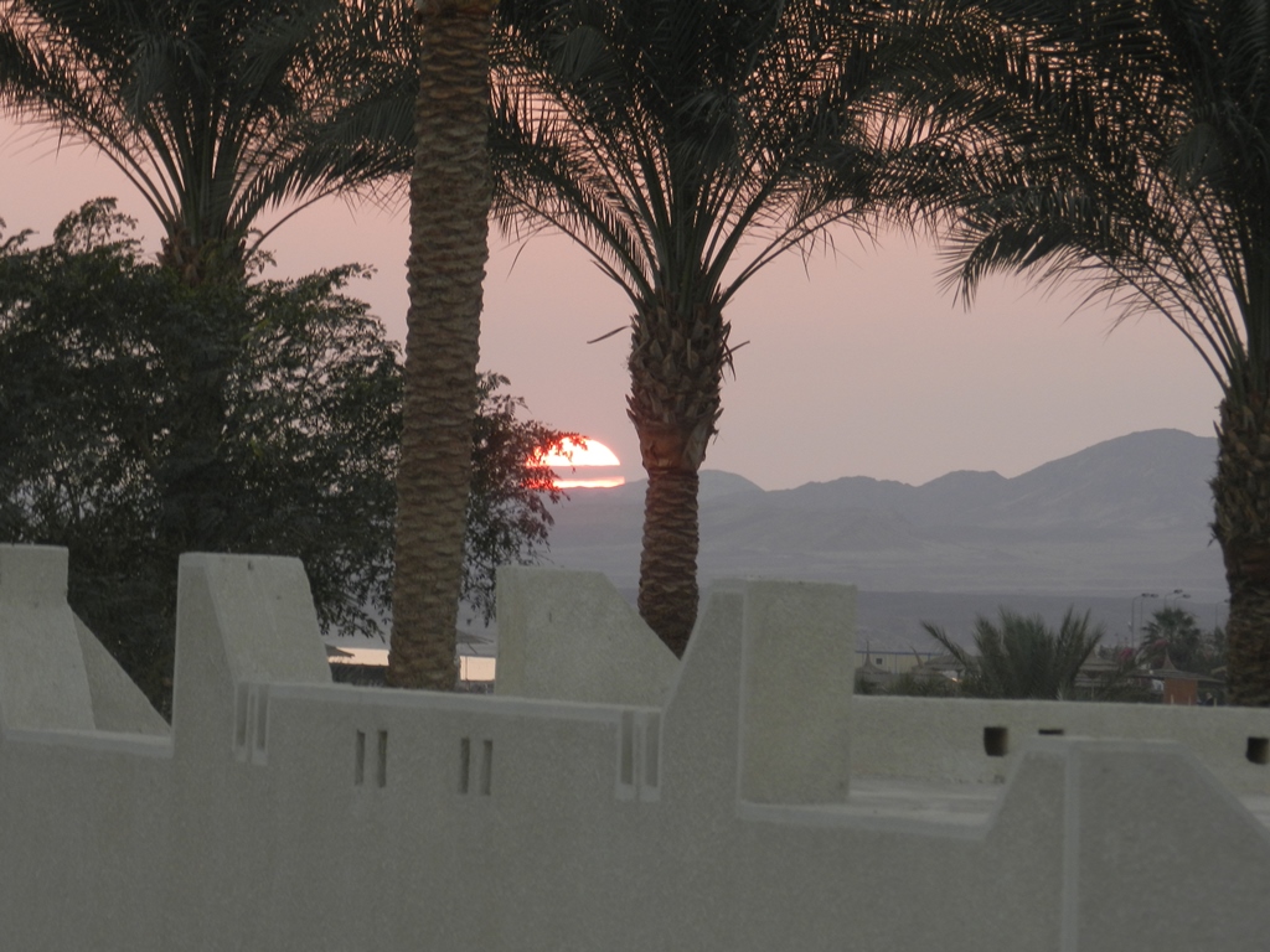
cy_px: 476
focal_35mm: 286
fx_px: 10493
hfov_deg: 6.9
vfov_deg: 5.2
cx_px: 635
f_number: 5.3
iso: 160
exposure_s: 1/50
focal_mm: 50.8
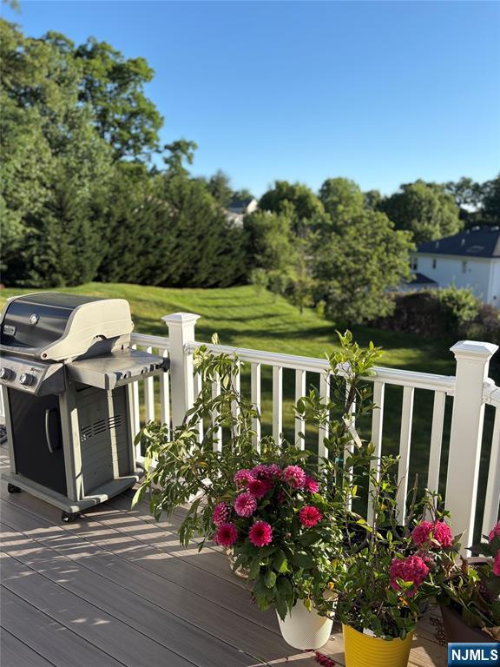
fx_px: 501
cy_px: 334
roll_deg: +0.7
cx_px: 250
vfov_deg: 67.3
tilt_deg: -11.4
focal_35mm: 26
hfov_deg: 53.1
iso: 50
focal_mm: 5.96
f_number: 1.6
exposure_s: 1/1799
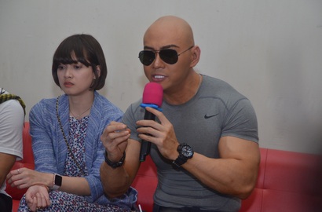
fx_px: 882
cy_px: 106
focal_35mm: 99
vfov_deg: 13.7
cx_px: 161
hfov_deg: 20.7
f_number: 5.3
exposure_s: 1/250
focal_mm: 66
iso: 1250
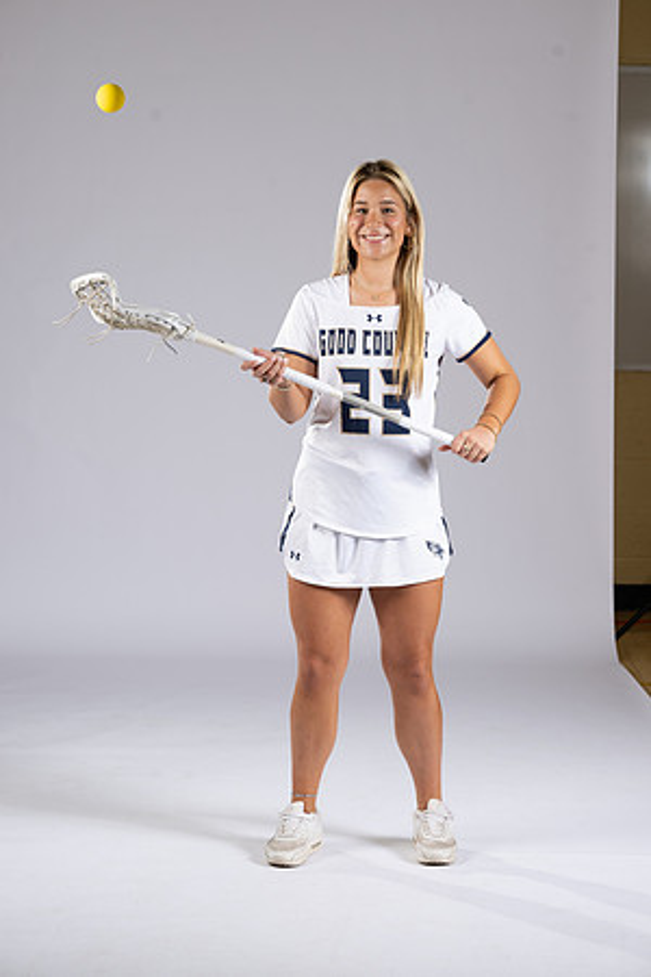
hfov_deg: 14.6
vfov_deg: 21.7
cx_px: 326
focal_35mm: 94
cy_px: 488
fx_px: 2550
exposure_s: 1/200
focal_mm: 94
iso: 250
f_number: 6.3
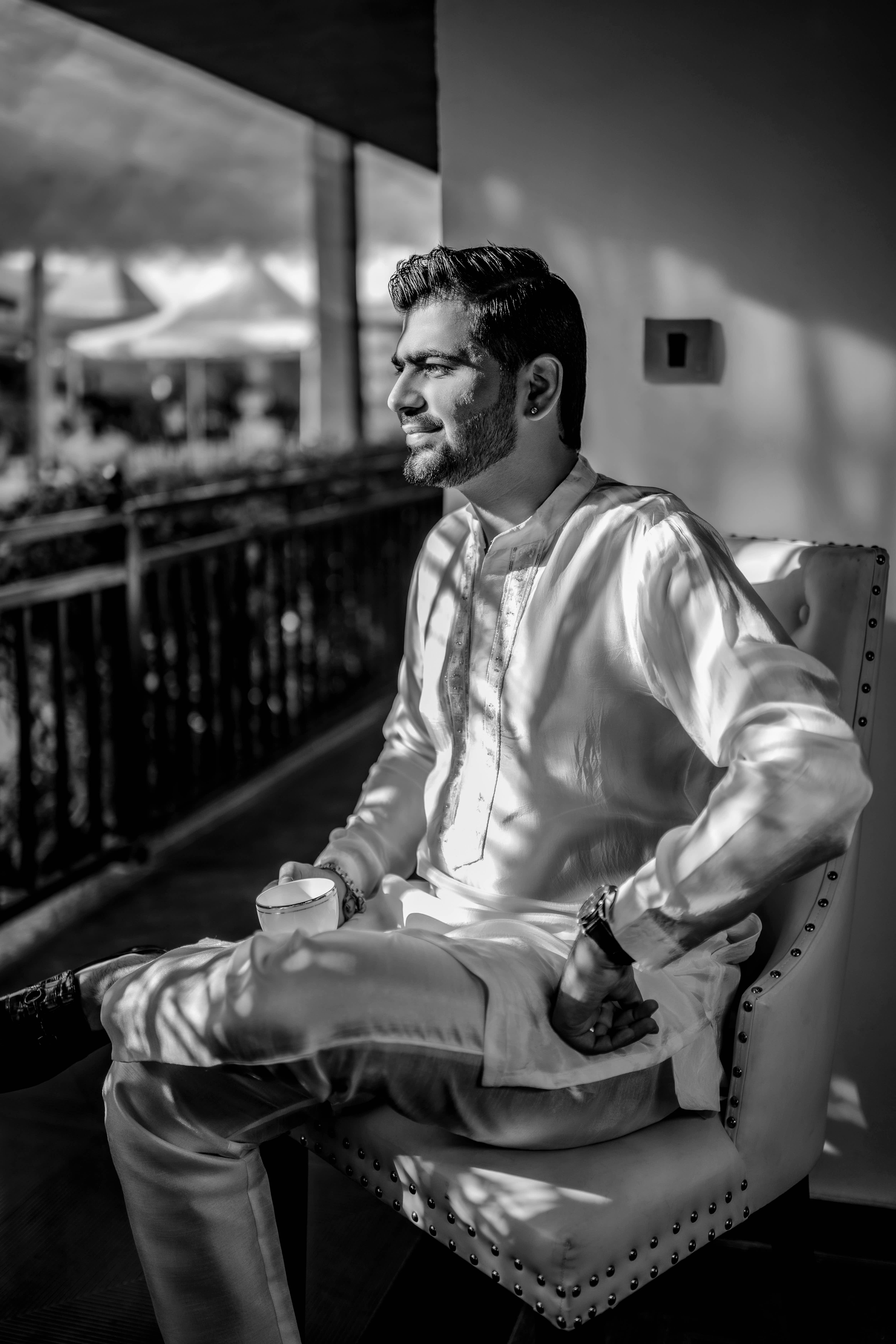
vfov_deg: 54.4
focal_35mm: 35
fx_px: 1307
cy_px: 672
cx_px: 448
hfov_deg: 37.9
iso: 50
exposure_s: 1/640
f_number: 1.4
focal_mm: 35
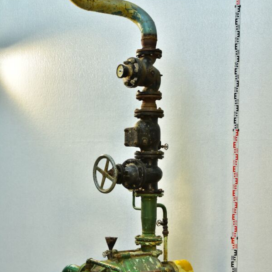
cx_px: 136
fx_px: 569
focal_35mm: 64
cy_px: 191
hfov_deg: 26.9
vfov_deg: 26.7
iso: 500
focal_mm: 50
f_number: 4.5
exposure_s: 1/80
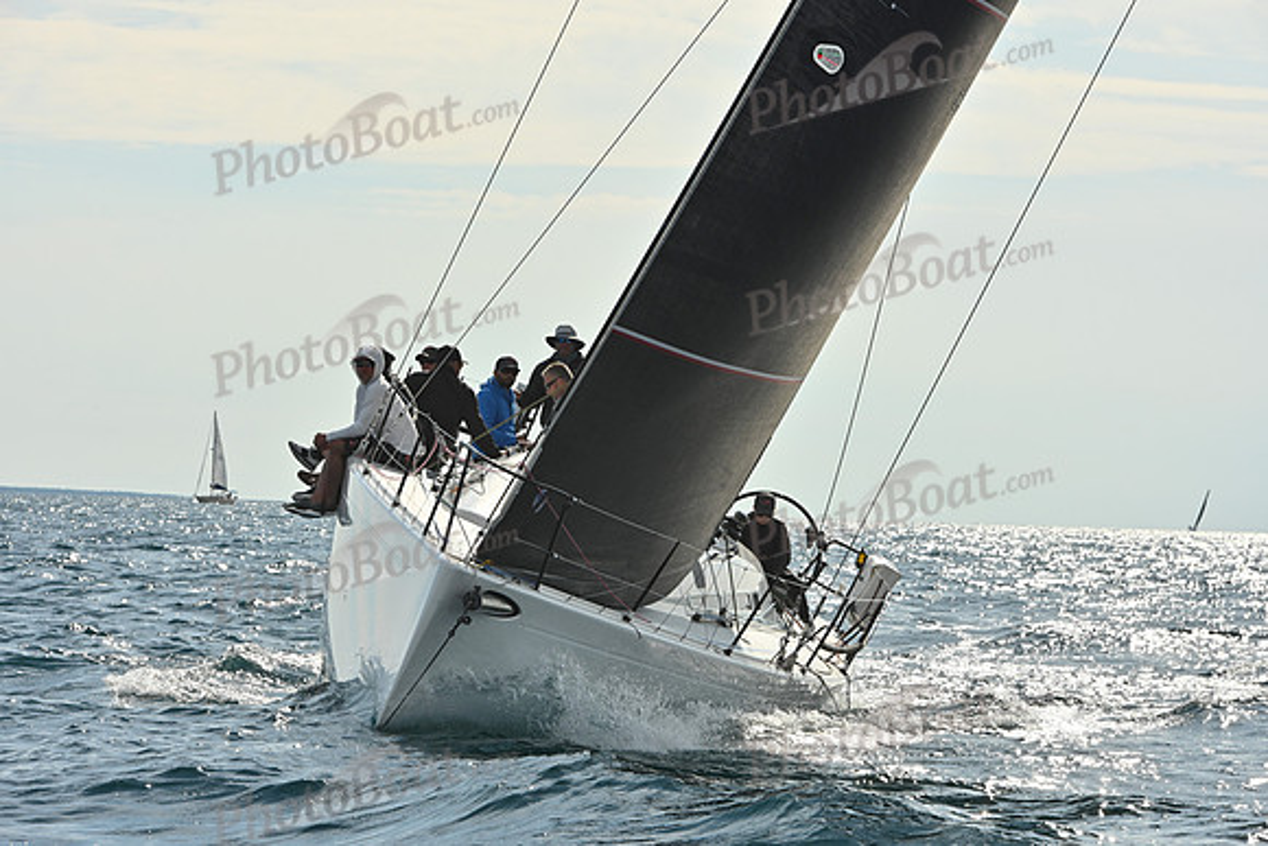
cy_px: 423
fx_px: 5637
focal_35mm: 160
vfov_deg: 8.6
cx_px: 634
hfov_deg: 12.8
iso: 320
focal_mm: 160
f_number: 13
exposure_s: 1/1000
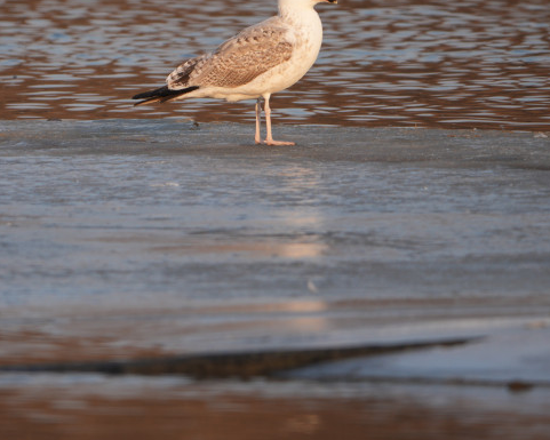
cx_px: 112
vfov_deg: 0.9
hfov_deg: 1.2
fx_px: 26978
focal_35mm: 1657
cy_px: 106
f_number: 8
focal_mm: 800
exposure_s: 1/250
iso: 250
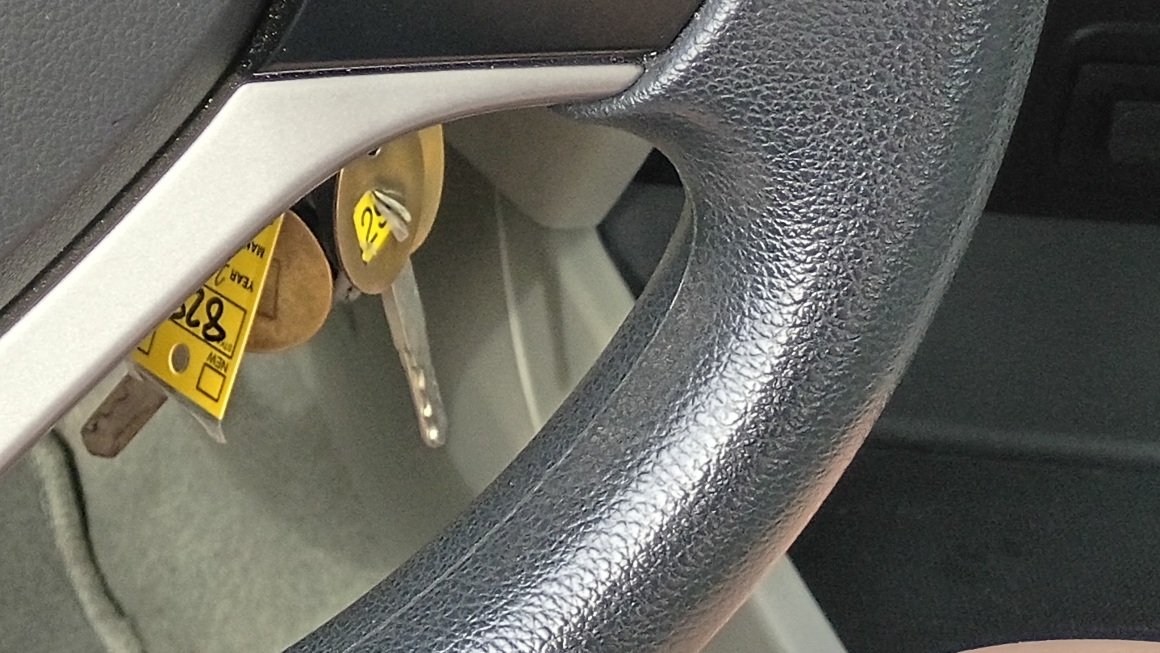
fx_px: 2768
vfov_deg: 12.6
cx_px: -418
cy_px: -421
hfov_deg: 21.1
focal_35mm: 90
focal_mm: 4.27
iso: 134
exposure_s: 1/60
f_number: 1.8
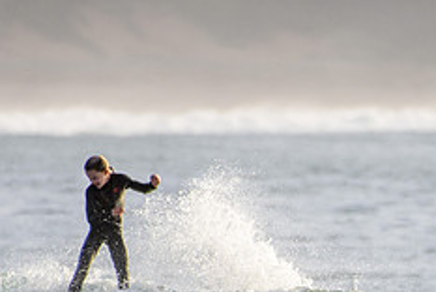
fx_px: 22591
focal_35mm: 1863
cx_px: 378
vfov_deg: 0.7
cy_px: 357
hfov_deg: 1.1
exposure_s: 1/2000
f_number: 5.6
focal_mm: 500
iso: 360
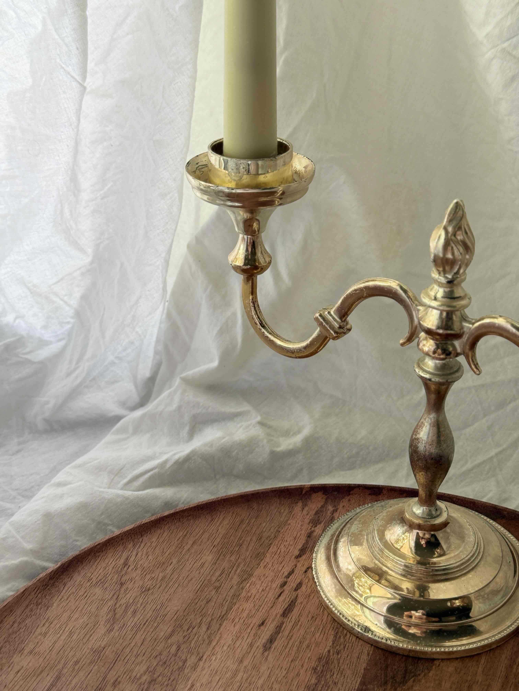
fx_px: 960
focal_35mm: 48
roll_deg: +1.7
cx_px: 260
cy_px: 346
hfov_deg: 30.3
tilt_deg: -29.1
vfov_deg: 39.7
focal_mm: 6.76
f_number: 1.78
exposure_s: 1/121
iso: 80
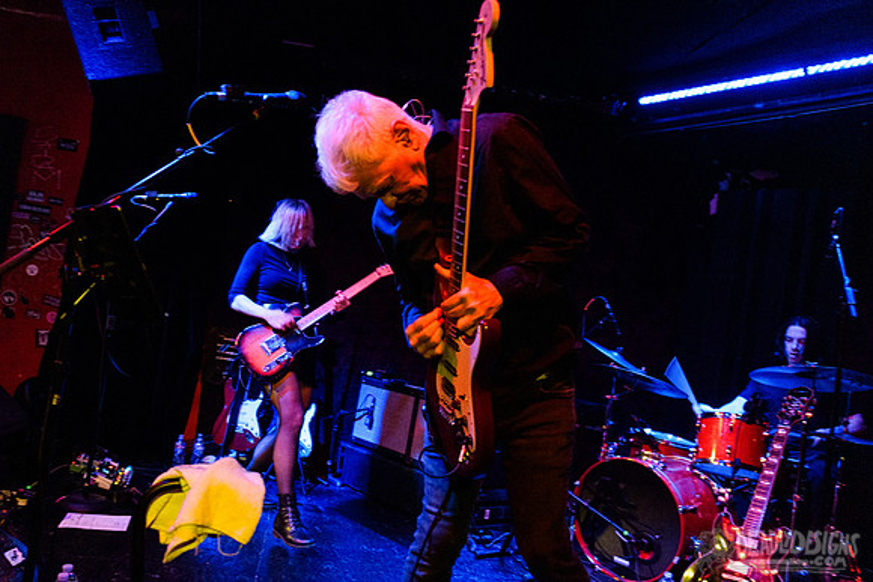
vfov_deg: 47.1
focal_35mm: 27
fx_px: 666
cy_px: 333
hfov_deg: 66.1
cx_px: 373
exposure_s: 1/100
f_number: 3.2
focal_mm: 24
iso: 3200
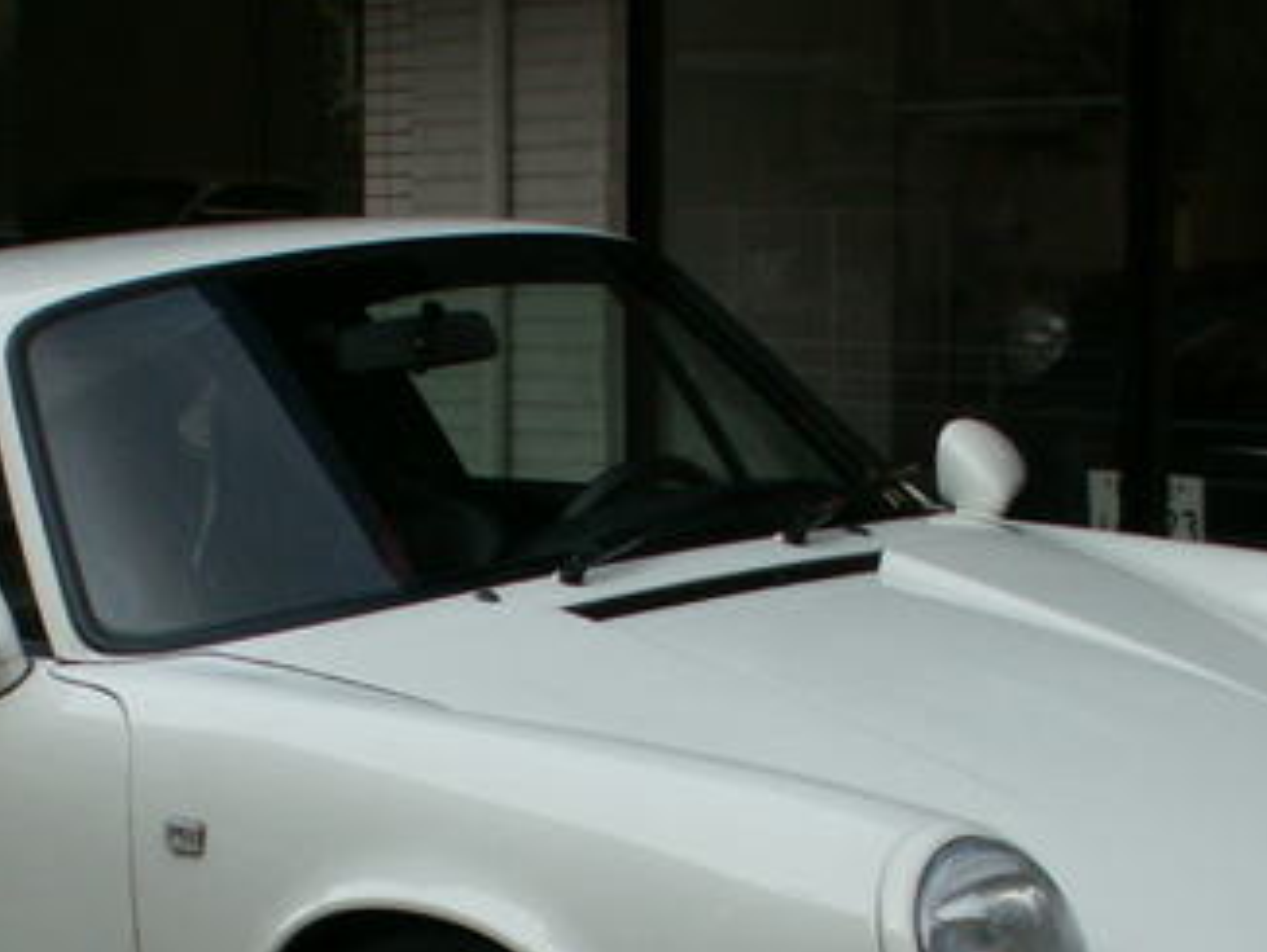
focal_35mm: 103
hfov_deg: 19.0
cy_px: 882
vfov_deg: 14.2
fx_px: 3773
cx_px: 521
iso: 50
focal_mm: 6.98
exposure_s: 1/100
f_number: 5
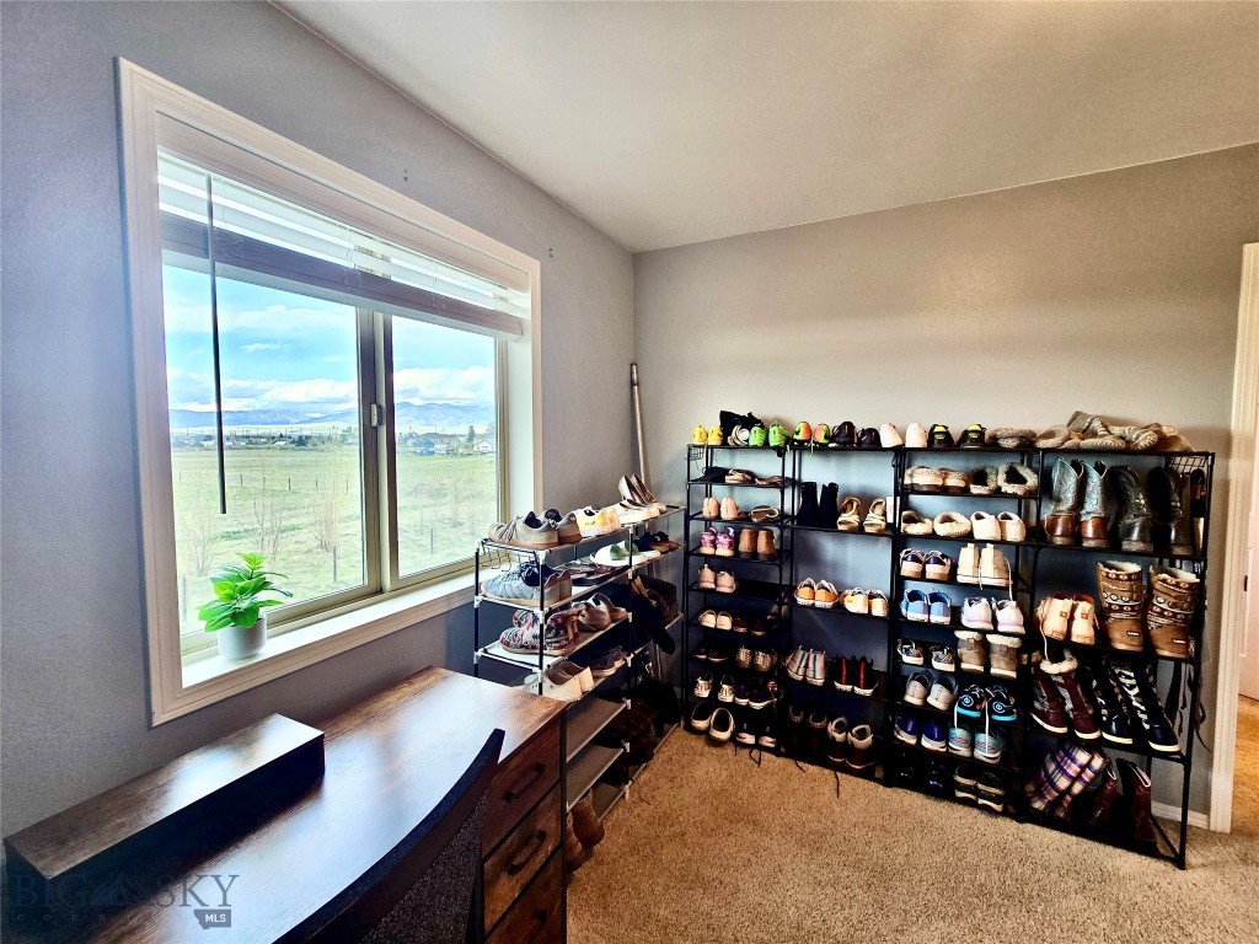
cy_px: 472
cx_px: 630
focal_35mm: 13
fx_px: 473
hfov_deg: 106.2
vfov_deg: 89.9
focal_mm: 2.2
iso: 80
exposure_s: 1/60
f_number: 2.2
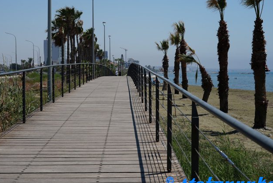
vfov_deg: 24.6
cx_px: 129
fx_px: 417
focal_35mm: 55
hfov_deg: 36.2
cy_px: 74
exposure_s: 1/250
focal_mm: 43
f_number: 9
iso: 100
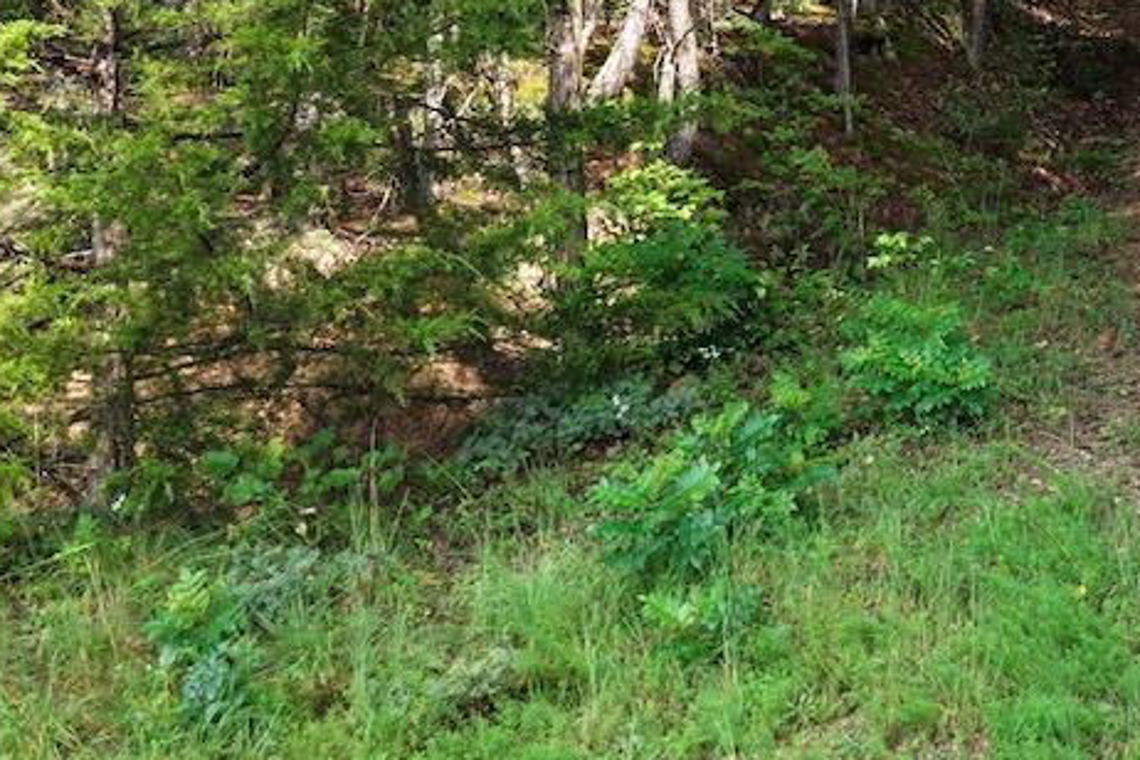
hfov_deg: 30.0
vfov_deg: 21.3
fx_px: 1963
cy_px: 46
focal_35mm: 62
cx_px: 1157
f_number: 2.8
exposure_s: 1/15
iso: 100
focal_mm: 14.45
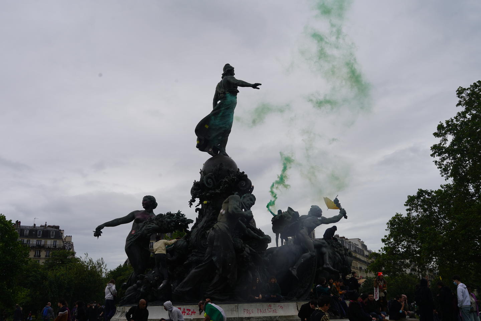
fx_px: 414
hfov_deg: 60.3
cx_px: 240
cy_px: 160
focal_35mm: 31
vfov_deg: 42.3
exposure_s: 1/160
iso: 100
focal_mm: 31
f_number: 10
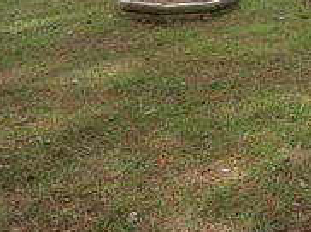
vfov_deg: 17.9
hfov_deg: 24.6
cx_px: 284
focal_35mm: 77
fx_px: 691
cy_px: -67
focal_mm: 5.1
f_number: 3.9
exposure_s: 1/105
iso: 80
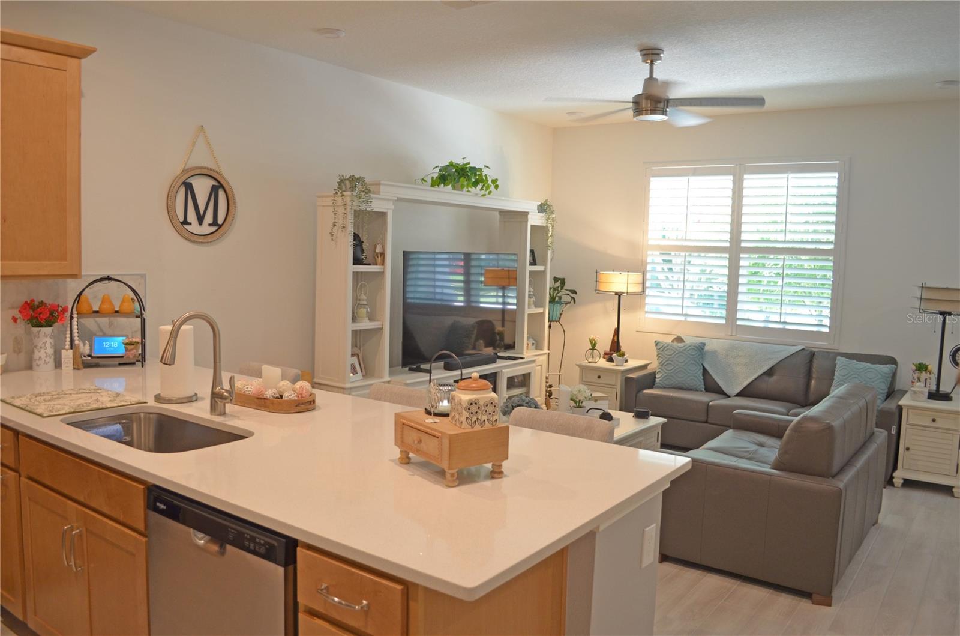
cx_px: 480
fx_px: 718
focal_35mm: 27
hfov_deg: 67.5
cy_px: 318
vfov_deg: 47.7
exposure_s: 1/30
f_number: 3.5
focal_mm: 18
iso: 500
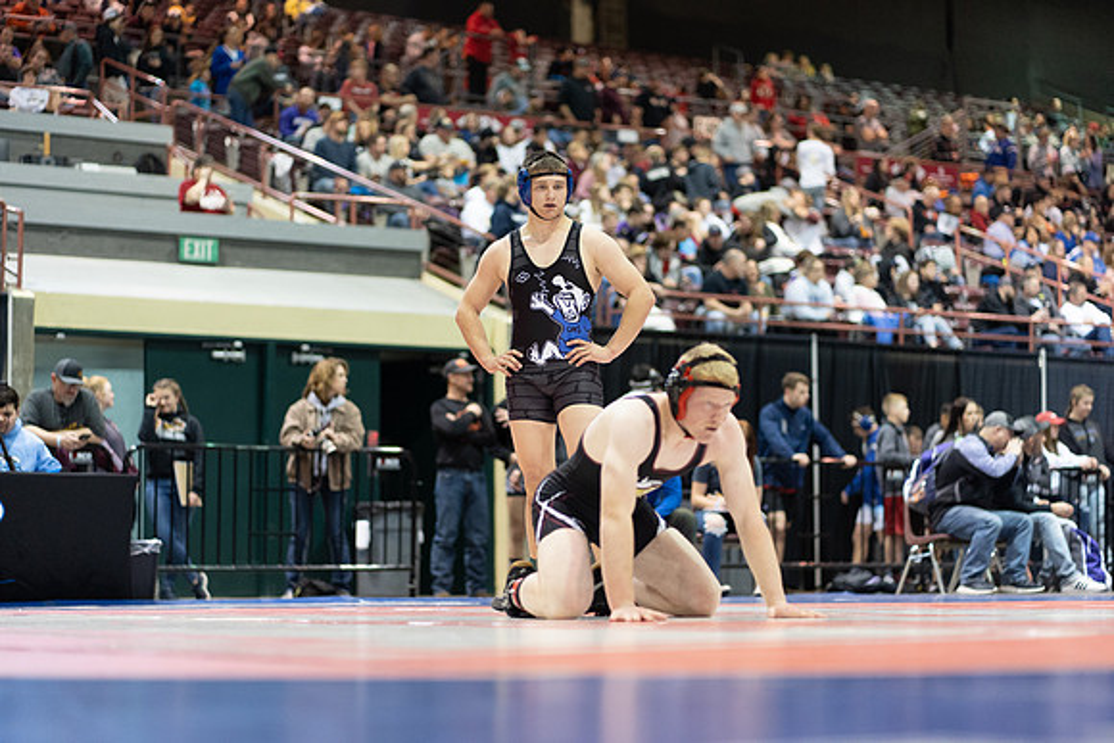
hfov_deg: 23.9
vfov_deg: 16.1
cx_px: 557
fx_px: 2631
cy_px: 372
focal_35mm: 85
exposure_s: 1/500
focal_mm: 85
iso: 2500
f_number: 1.8
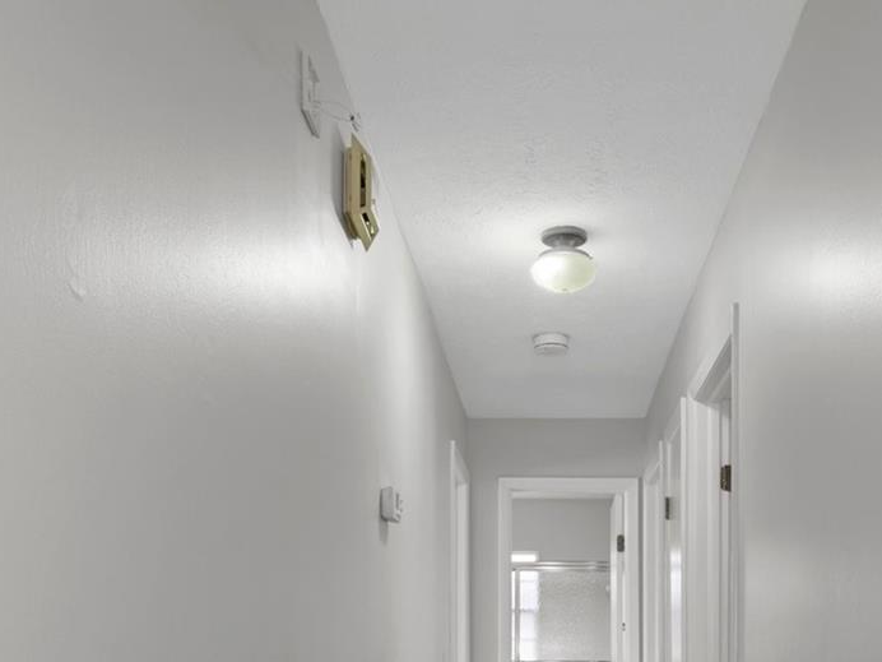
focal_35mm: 40
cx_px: 565
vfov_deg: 32.9
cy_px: 670
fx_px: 1019
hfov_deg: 46.3
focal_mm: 18
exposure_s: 3.2
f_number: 8
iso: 320
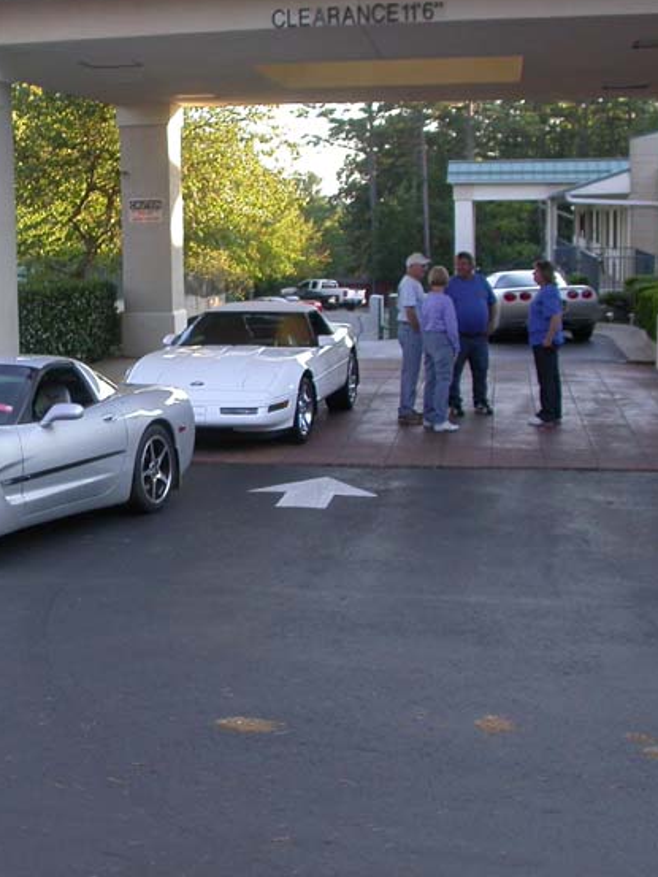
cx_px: 68
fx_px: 1393
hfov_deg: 25.7
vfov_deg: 34.9
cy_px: 427
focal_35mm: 55
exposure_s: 1/101
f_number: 3.7
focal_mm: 7.85
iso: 100
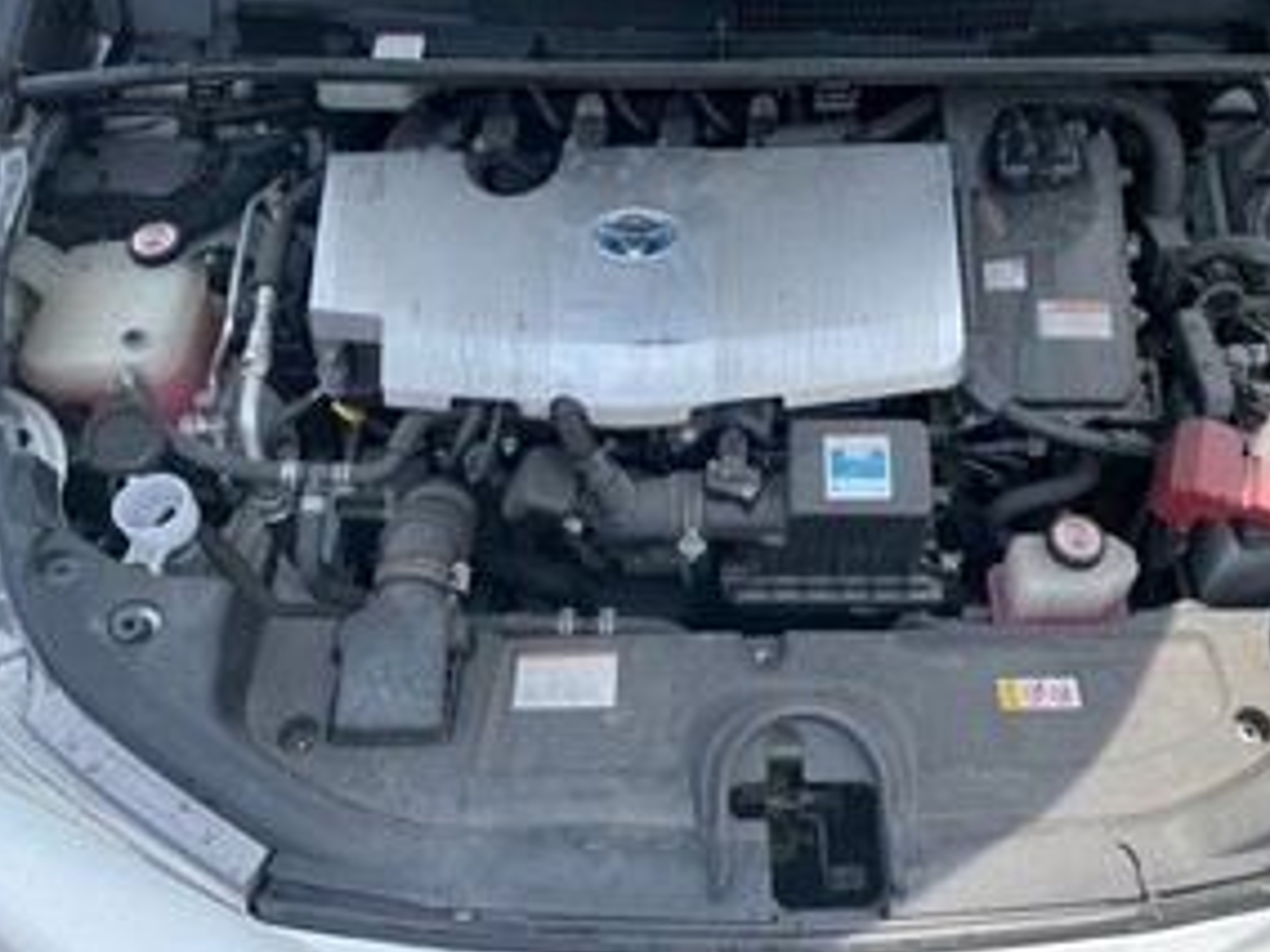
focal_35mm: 32
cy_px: 398
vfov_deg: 44.0
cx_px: 738
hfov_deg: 56.5
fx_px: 1174
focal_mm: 4.2
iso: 32
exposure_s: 1/686
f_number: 1.6
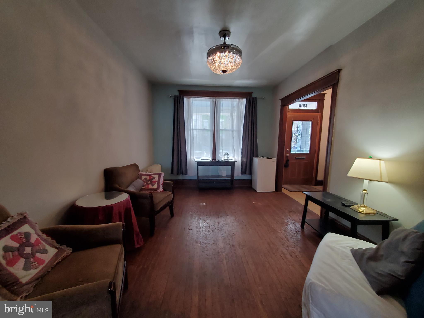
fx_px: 159
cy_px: 159
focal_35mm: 13
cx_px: 212
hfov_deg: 106.2
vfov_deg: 89.9
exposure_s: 1/60
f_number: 2.2
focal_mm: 1.8
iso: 125
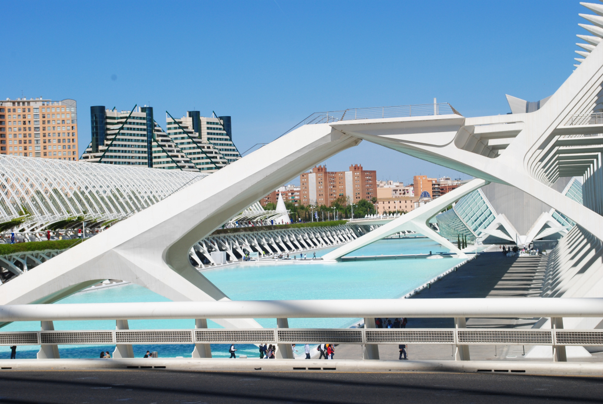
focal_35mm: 72
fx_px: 1207
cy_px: 202
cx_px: 302
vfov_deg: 19.0
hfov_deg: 28.0
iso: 100
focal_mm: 48
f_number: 10
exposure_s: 1/320
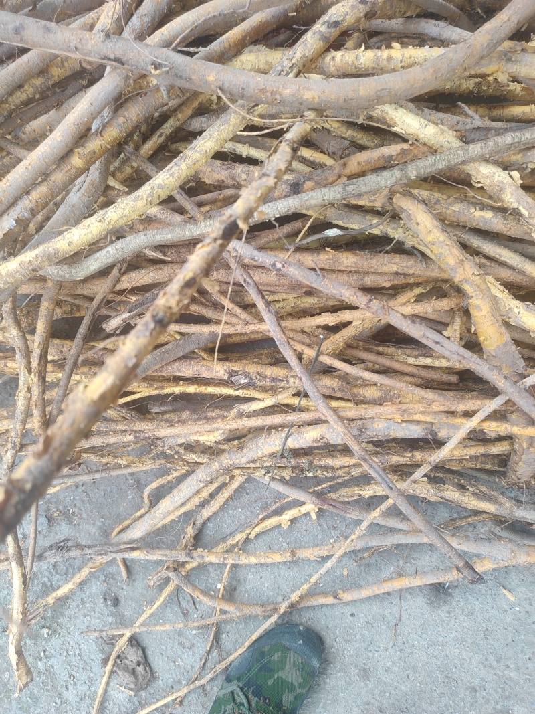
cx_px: 268
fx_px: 474
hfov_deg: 58.9
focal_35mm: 23
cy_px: 357
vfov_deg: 73.9
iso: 160
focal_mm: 5.25
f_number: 1.8
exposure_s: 1/100
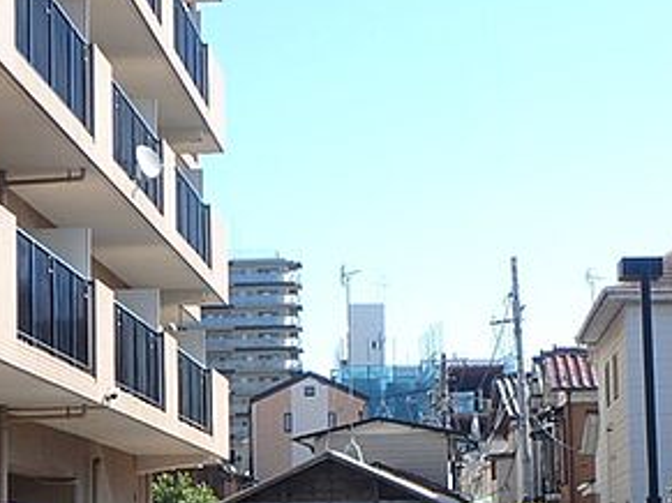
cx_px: 303
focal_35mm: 101
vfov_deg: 14.4
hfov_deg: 19.5
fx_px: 1960
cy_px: 489
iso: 125
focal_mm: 8.7
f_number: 5.2
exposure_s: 1/320
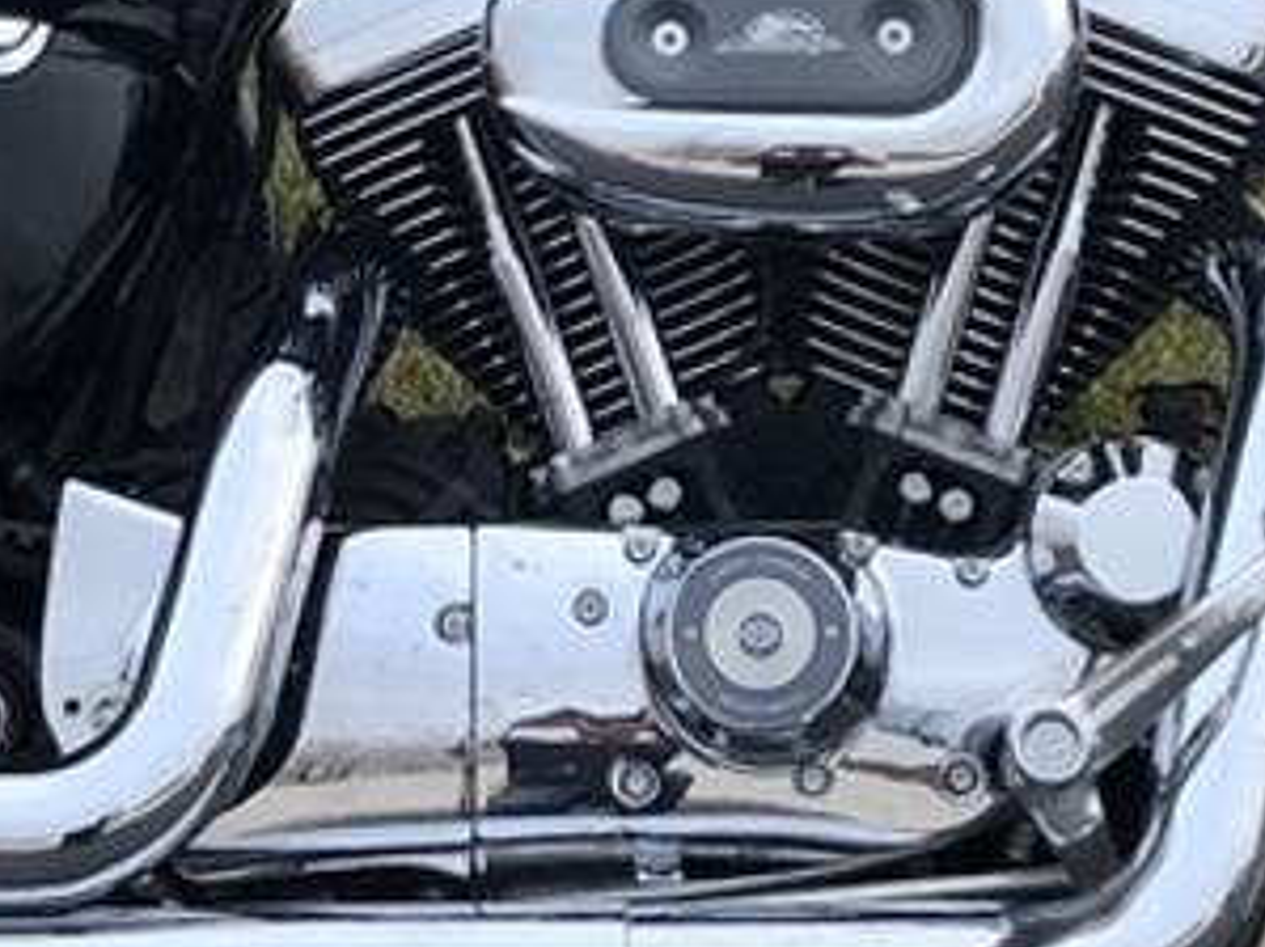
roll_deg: -0.3
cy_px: -25
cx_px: 622
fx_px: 4383
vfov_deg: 12.2
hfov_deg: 16.4
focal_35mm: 120
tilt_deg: -9.6
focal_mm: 3.99
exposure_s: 1/40
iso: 25
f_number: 1.8
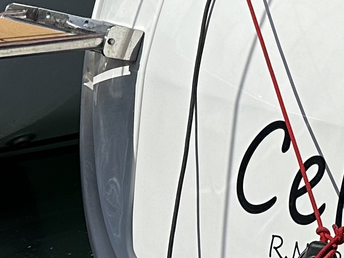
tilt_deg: -6.0
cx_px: 705
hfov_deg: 12.4
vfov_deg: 10.2
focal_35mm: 139
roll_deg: -0.8
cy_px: -161
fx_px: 1381
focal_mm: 6.86
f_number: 1.78
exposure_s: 1/13699
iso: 80
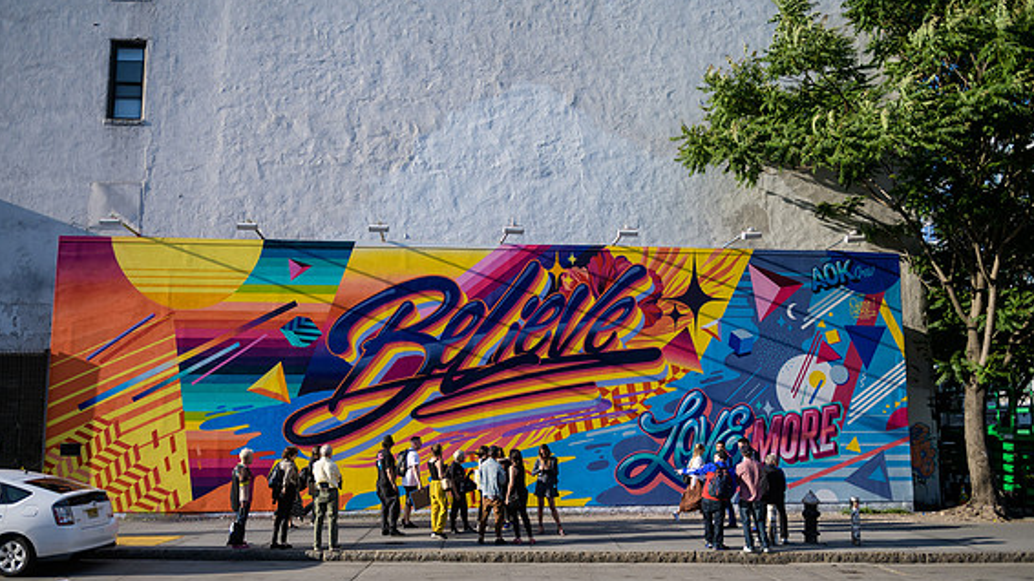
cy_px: 344
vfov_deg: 40.0
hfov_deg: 66.1
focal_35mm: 29
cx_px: 510
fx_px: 795
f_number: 3.2
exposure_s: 1/2500
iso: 200
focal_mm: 27
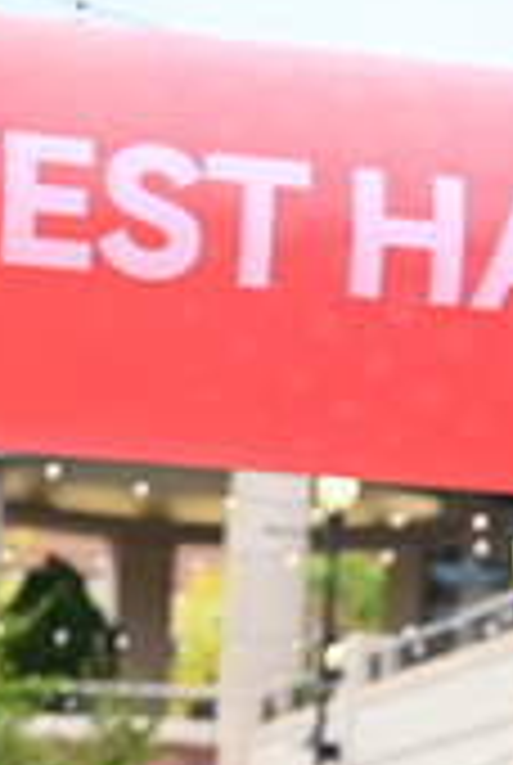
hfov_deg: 6.1
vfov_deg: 8.9
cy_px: 1098
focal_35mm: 226
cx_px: 686
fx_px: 4811
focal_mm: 70
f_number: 2.8
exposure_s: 1/2000
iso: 1250
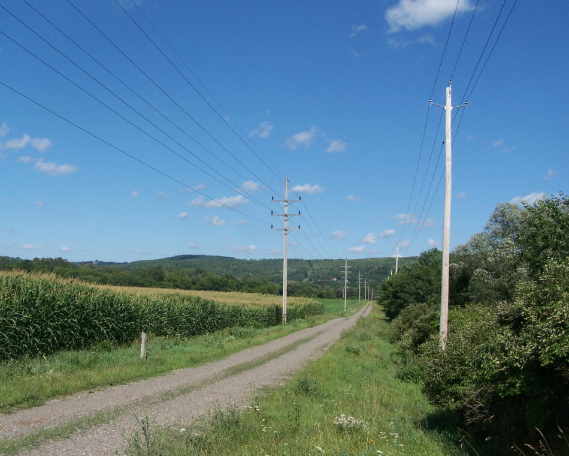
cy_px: 227
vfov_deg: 37.3
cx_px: 265
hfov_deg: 45.8
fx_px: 674
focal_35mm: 40
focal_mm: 6.3
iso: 80
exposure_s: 1/500
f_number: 5.6
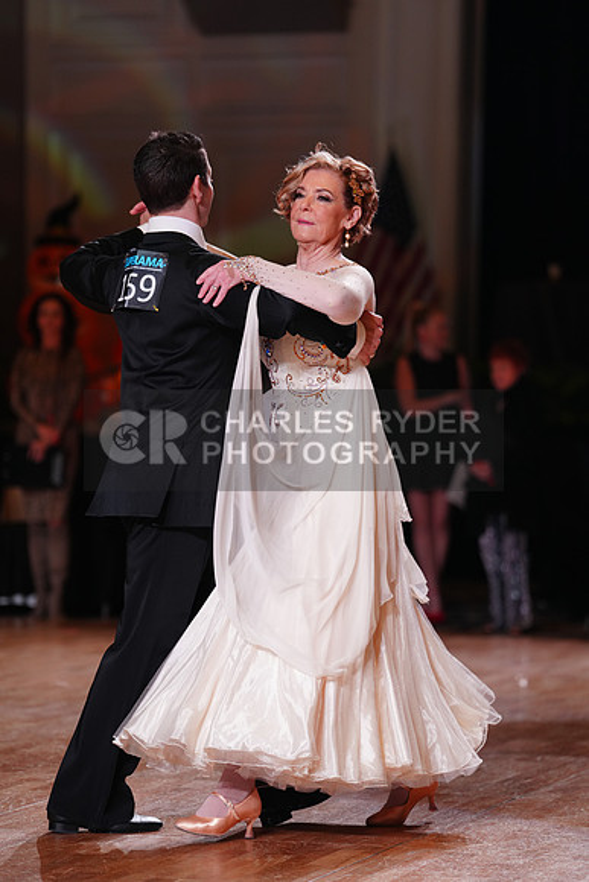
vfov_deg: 15.8
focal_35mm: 130
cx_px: 294
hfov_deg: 10.6
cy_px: 441
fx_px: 3188
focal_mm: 130
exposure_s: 1/400
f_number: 2.8
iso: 800
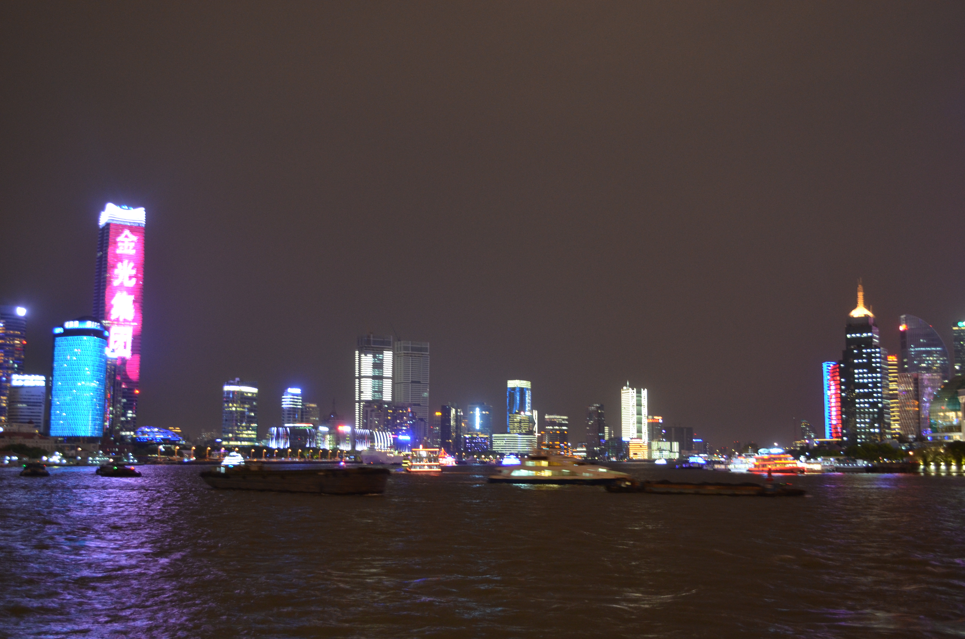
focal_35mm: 39
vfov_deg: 34.1
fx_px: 1043
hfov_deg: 49.6
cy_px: 320
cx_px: 482
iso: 800
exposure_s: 1/2.5
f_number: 5
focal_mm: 26
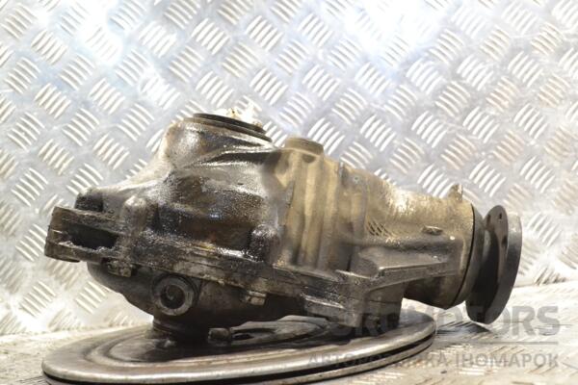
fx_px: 674
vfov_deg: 31.9
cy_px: 192
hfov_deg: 46.4
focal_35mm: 42
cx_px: 289
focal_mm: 28
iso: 3200
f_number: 6.3
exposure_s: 1/160
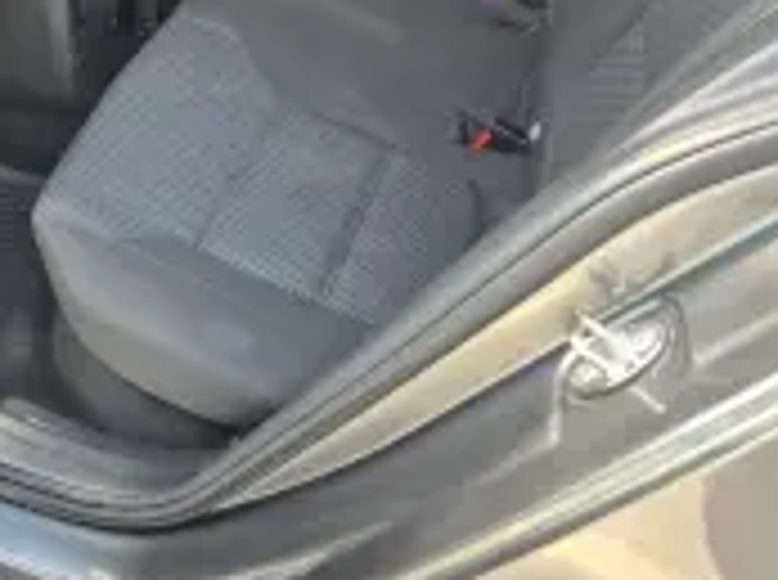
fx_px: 1077
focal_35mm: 48
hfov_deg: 37.3
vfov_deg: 29.8
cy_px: 157
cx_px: 85
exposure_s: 1/100
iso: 100
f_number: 1.8
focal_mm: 5.4
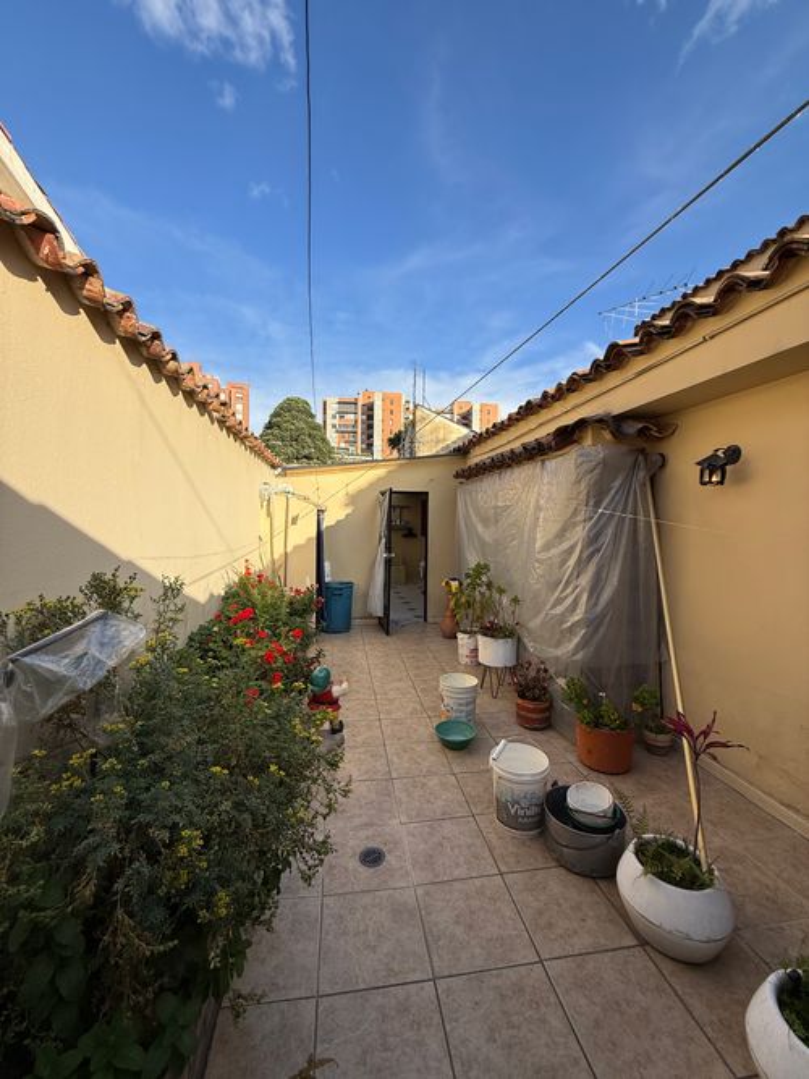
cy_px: 540
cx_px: 404
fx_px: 436
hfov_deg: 85.7
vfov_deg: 102.1
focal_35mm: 14
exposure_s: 1/1105
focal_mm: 2.22
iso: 50
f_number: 2.2
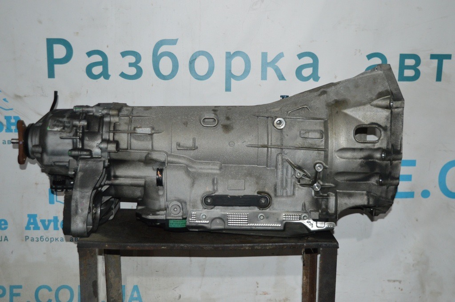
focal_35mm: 48
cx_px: 228
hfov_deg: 41.1
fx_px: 606
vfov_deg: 28.0
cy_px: 151
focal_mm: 32
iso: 2000
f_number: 4.5
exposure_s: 1/30
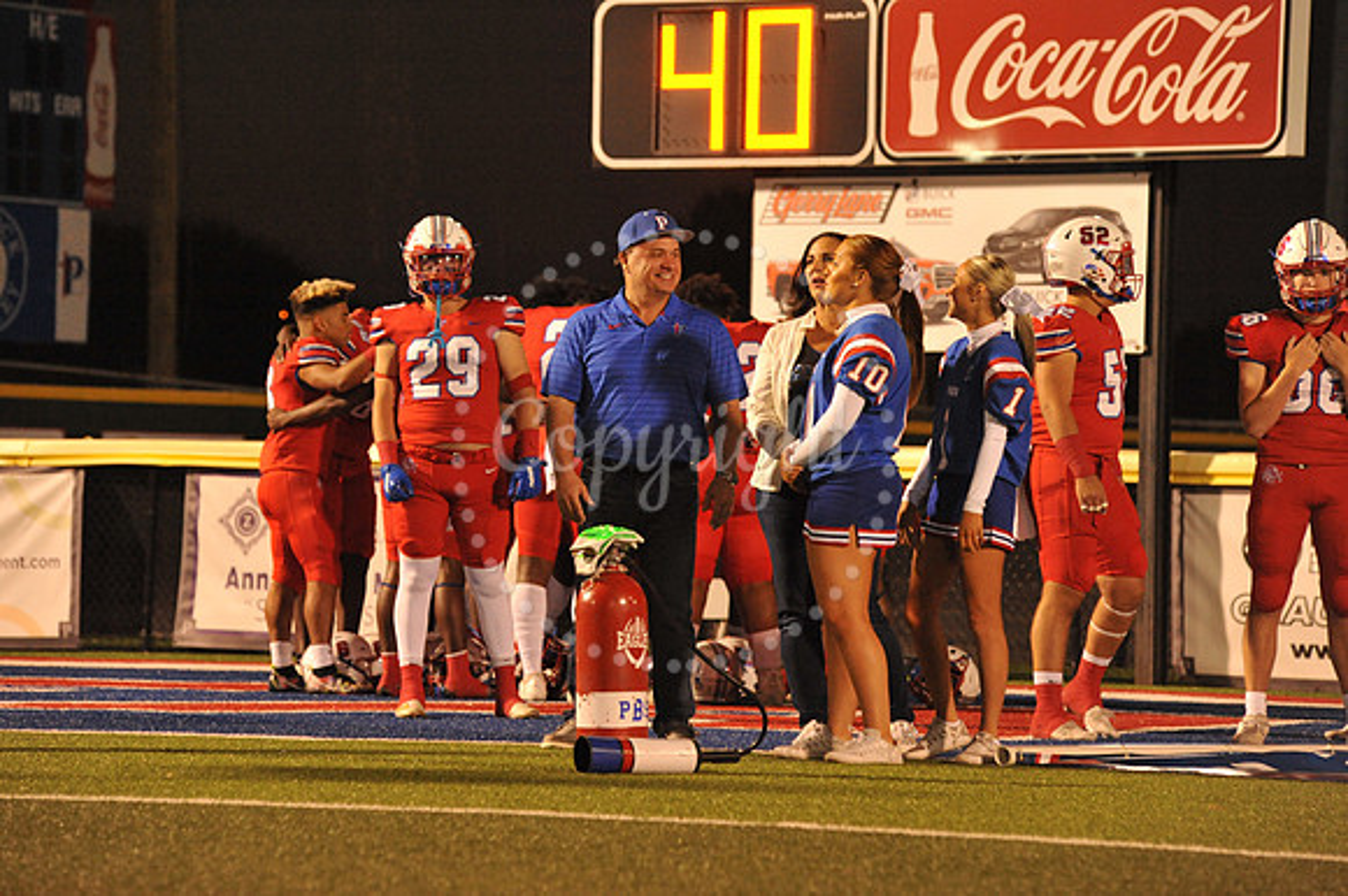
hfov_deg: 10.3
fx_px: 7484
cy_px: 448
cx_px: 674
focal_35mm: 200
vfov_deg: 6.9
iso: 5000
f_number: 7.1
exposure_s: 1/160
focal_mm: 200
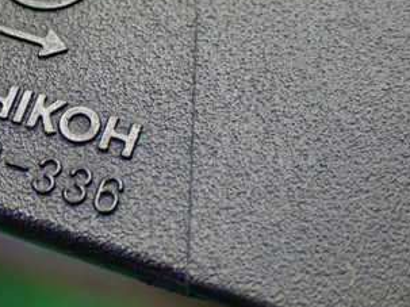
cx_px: 19
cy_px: 114
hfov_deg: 18.0
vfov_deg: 13.8
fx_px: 1267
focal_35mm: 107
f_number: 3.3
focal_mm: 9.65
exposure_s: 1/60
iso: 800
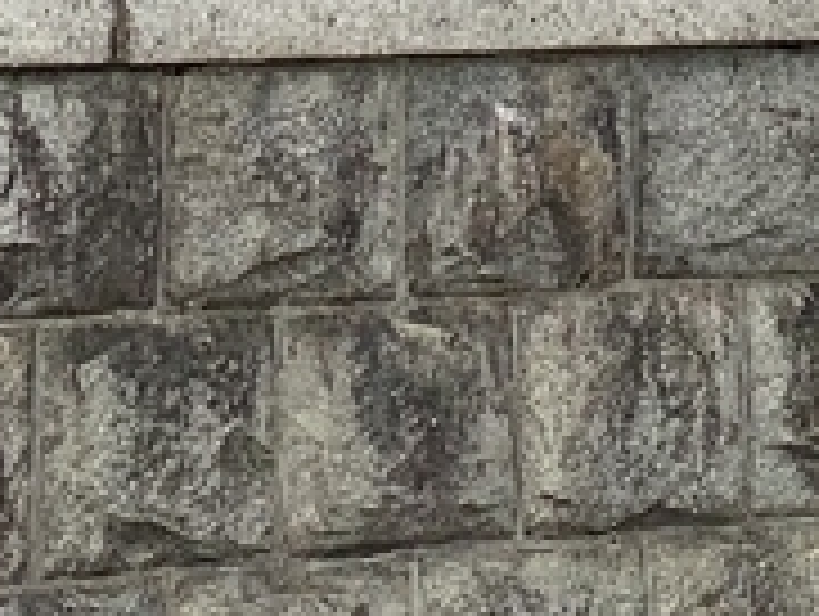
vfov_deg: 7.6
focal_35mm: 171
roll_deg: -0.1
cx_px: 364
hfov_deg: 11.5
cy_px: -1223
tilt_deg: +12.7
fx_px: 4051
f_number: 1.8
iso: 25
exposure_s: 1/2075
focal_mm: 4.25
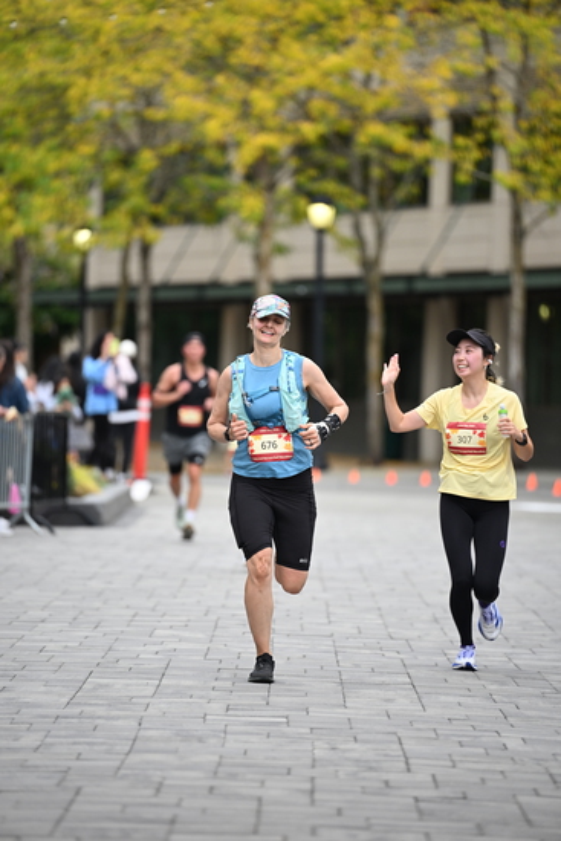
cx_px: 280
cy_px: 420
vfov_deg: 10.3
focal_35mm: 200
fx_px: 4672
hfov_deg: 6.9
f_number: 2.8
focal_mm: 200
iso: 640
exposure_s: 1/2000
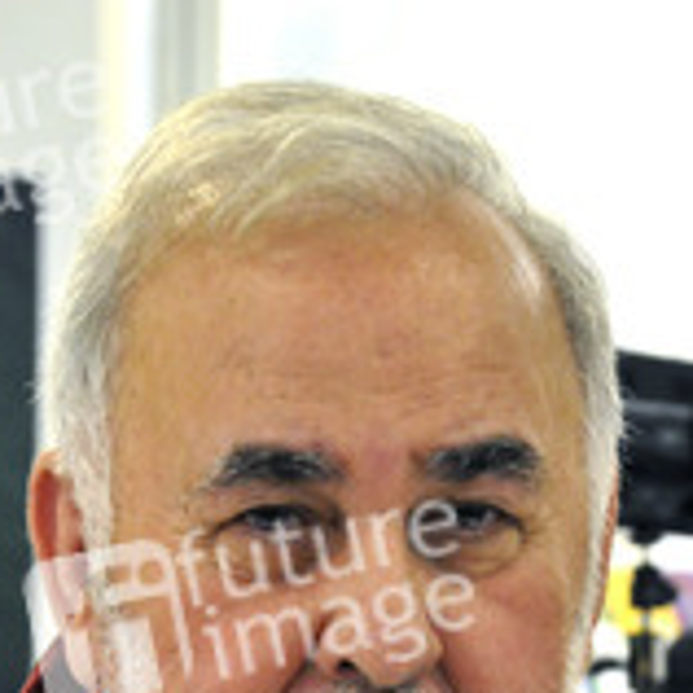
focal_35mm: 200
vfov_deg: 8.7
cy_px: 825
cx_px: 377
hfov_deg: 8.7
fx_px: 4530
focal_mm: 62
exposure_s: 1/60
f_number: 5
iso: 2500
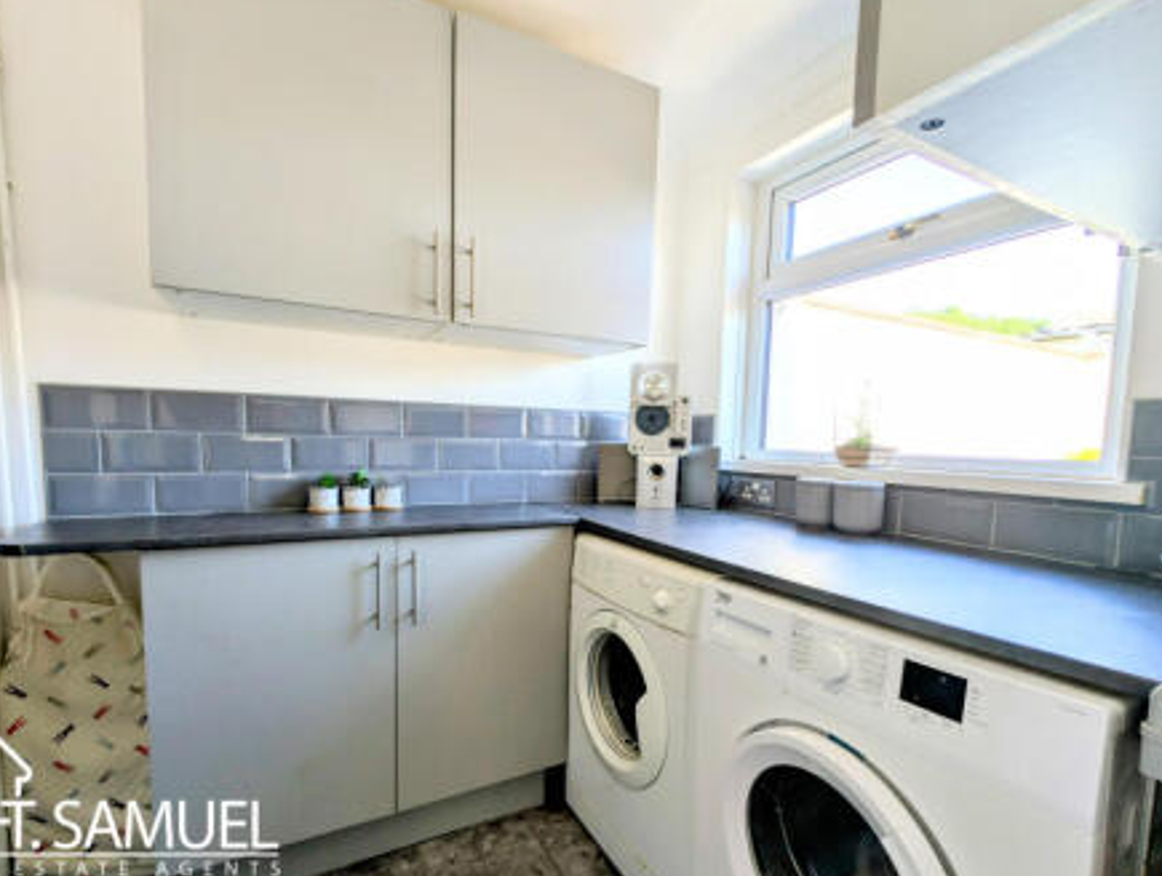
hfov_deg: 94.4
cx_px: 566
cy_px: 487
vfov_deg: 78.0
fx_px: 538
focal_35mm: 16
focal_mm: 2.23
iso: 64
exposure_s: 1/209
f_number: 1.95
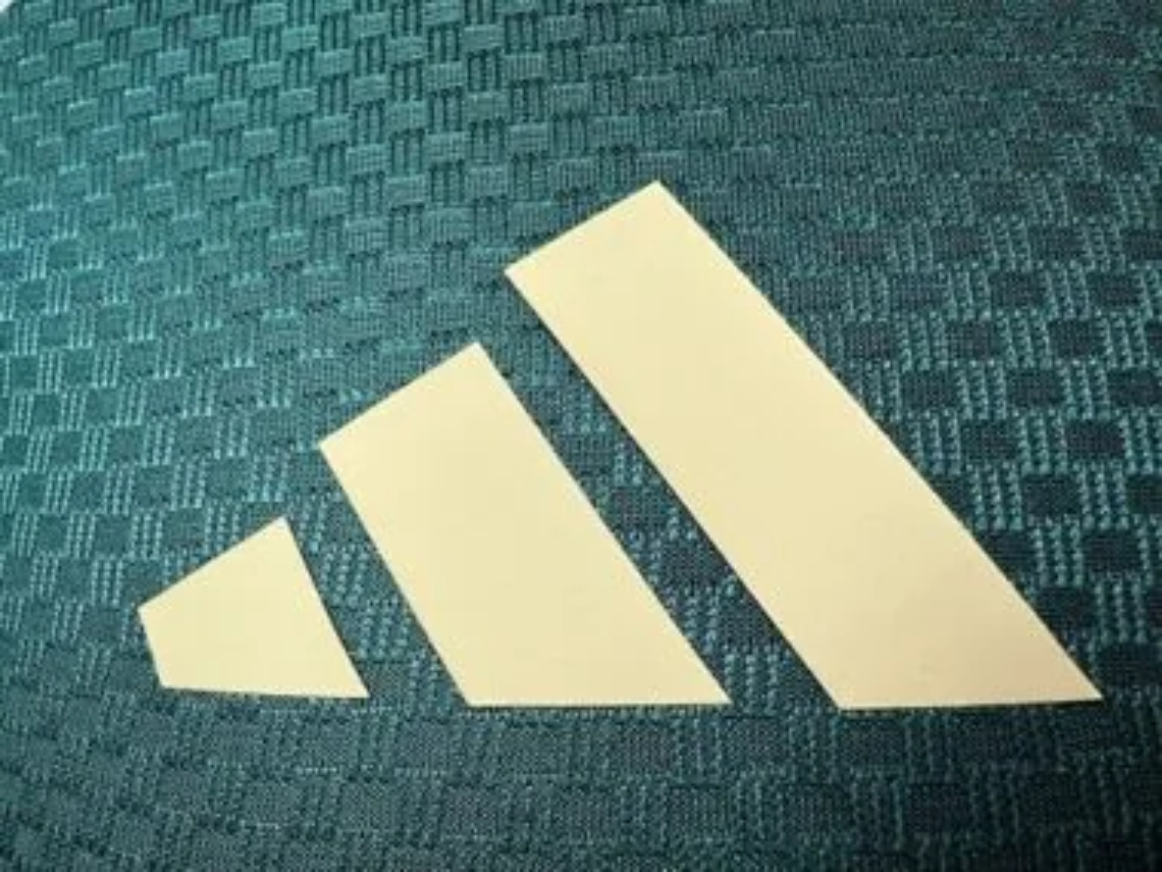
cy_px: 436
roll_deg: -2.7
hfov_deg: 71.6
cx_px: 581
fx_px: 806
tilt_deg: -4.5
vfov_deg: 56.8
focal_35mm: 24
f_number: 2.2
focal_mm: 2.22
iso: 64
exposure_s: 1/100
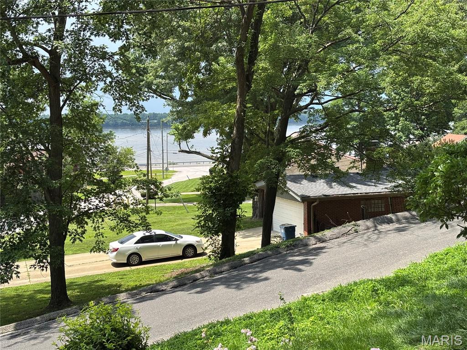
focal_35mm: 52
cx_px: 234
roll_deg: +1.5
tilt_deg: -3.6
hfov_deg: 36.8
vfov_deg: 28.0
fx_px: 702
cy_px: 175
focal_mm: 5.96
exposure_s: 1/1080
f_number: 1.6
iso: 32
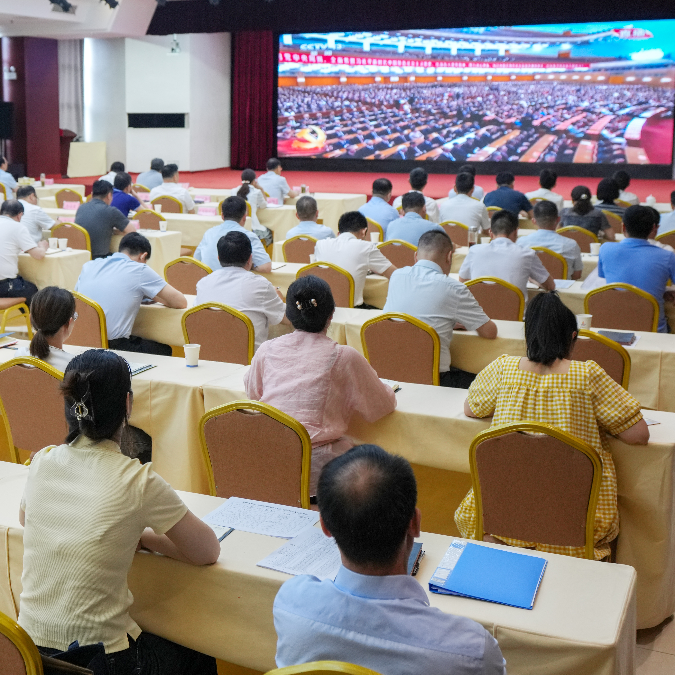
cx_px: 225
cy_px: 244
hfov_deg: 34.4
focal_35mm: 49
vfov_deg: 34.5
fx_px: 1081
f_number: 3.5
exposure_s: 1/125
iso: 800
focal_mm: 30
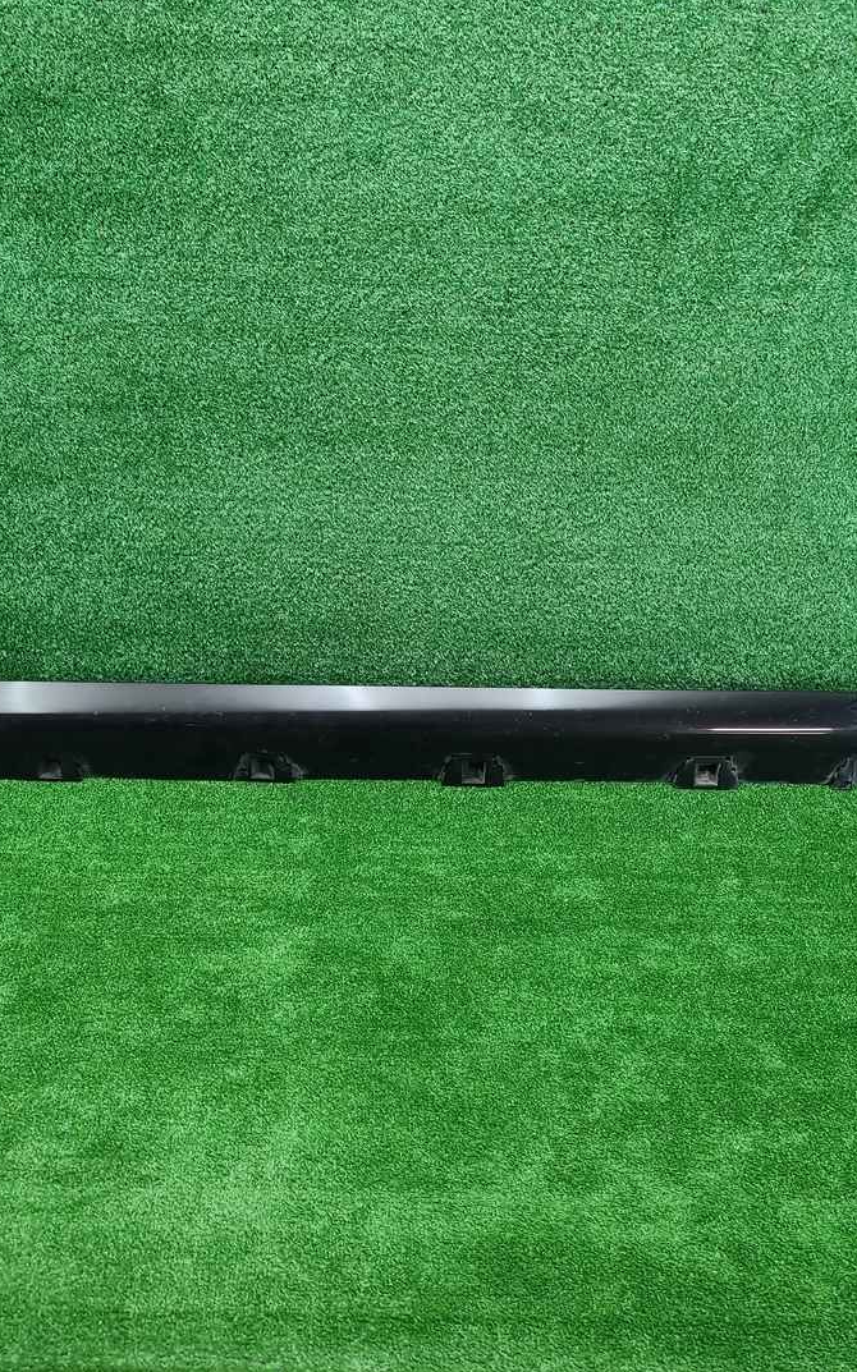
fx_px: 1384
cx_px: 390
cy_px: 685
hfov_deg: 34.4
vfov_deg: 52.8
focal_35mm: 37
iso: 196
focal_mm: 5.4
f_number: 1.8
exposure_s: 1/50
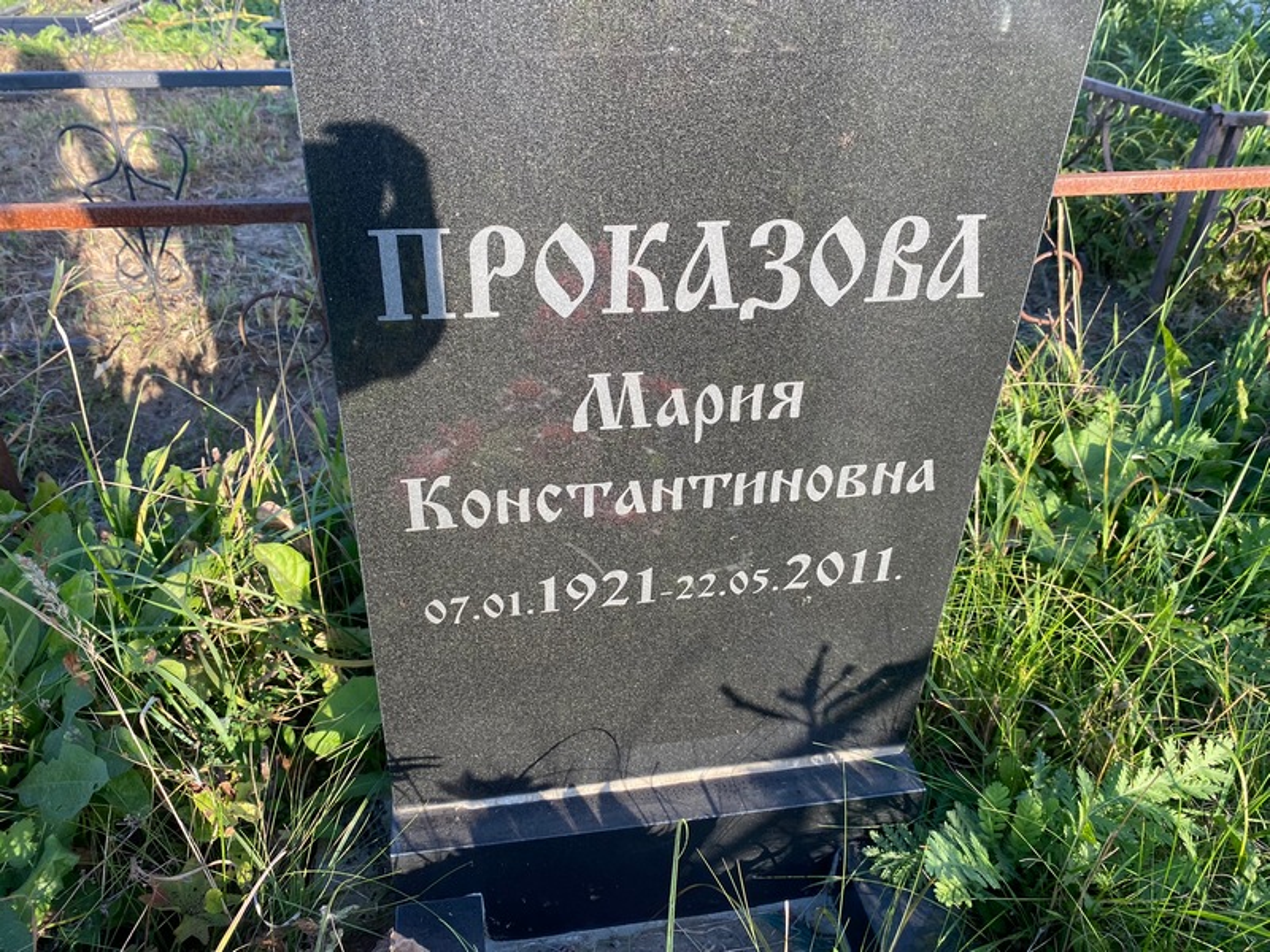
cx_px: 635
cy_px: 476
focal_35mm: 26
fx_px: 954
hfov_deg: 67.3
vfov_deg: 53.1
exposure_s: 1/334
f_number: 1.8
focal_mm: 4.25
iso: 32
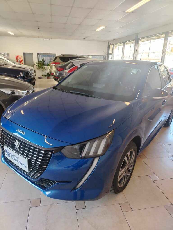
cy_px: 115
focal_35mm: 24
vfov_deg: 71.6
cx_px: 86
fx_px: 160
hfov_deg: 56.8
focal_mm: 5.25
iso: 441
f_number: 1.75
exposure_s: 1/50
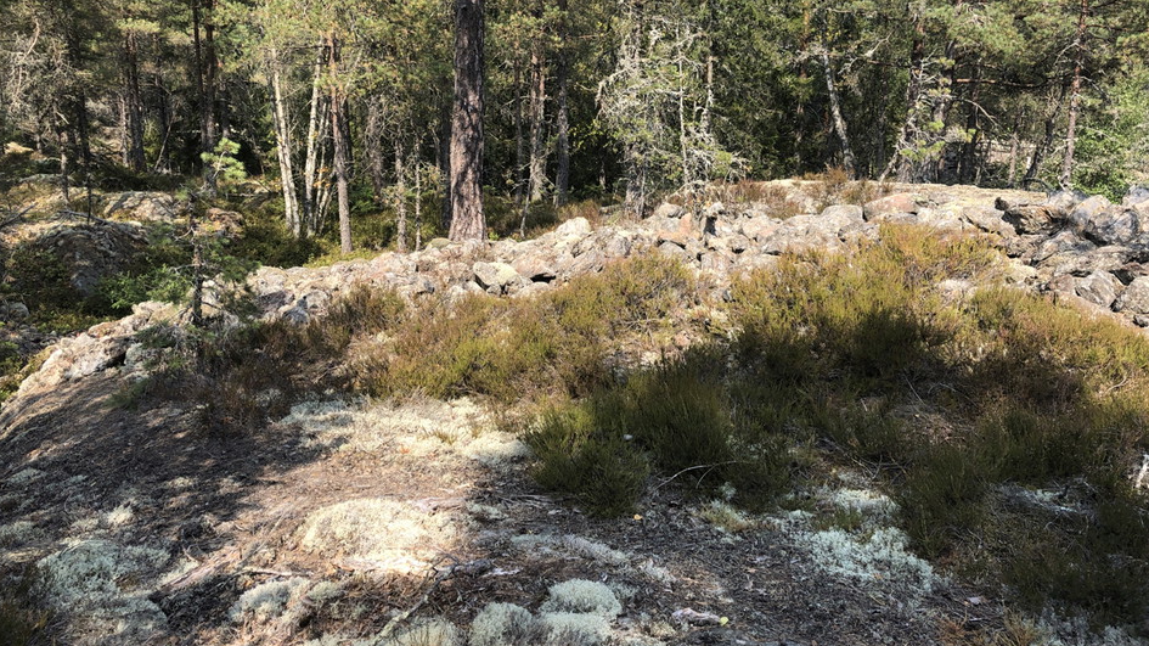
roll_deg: +0.0
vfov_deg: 37.4
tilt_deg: -11.4
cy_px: 223
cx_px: 575
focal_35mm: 31
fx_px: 944
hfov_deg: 62.6
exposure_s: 1/623
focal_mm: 3.99
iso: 20
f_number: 1.8
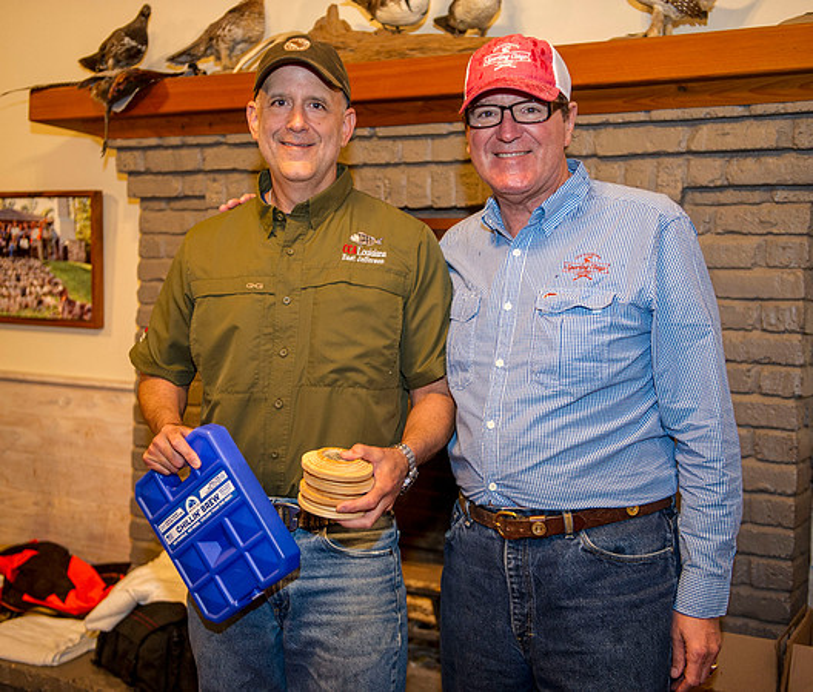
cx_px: 369
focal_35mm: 47
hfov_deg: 38.7
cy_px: 346
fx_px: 1157
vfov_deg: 33.3
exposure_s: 1/100
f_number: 2.8
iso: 1600
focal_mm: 40
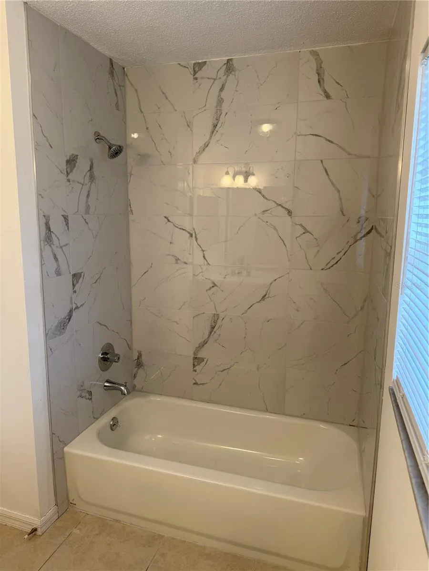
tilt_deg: -4.0
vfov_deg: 71.6
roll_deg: -2.6
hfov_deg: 56.8
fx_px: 397
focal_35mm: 24
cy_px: 286
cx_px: 214
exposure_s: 1/120
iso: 100
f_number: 1.78
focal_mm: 6.76
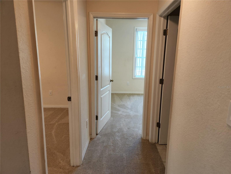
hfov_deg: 73.9
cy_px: 87
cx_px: 116
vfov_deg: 58.9
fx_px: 153
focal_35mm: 23
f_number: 1.8
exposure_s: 1/120
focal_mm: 5.4
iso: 250
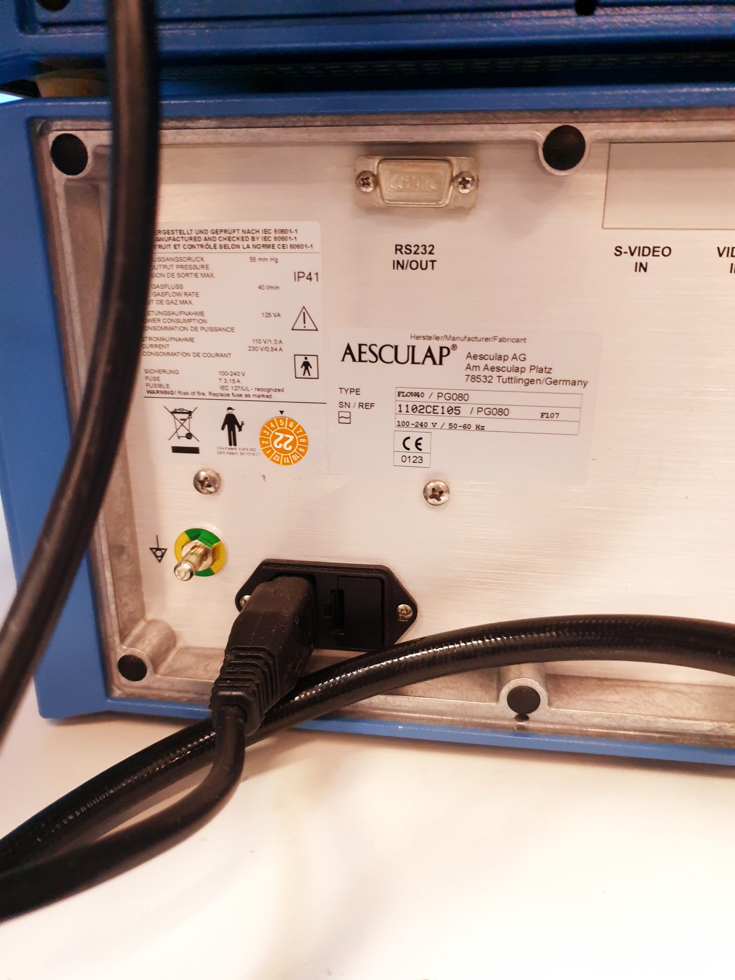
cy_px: 490
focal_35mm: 26
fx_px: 736
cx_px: 368
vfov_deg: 67.3
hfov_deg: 53.1
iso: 250
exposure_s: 1/50
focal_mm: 4.3
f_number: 1.5
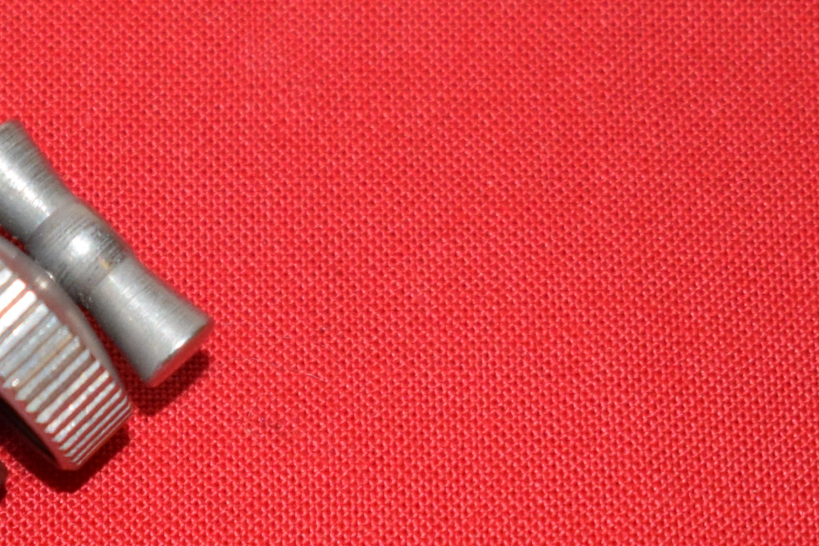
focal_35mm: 237
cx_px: -259
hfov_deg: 8.6
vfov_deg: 5.8
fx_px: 5386
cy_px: 377
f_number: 5
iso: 1250
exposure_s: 1/200
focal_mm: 45
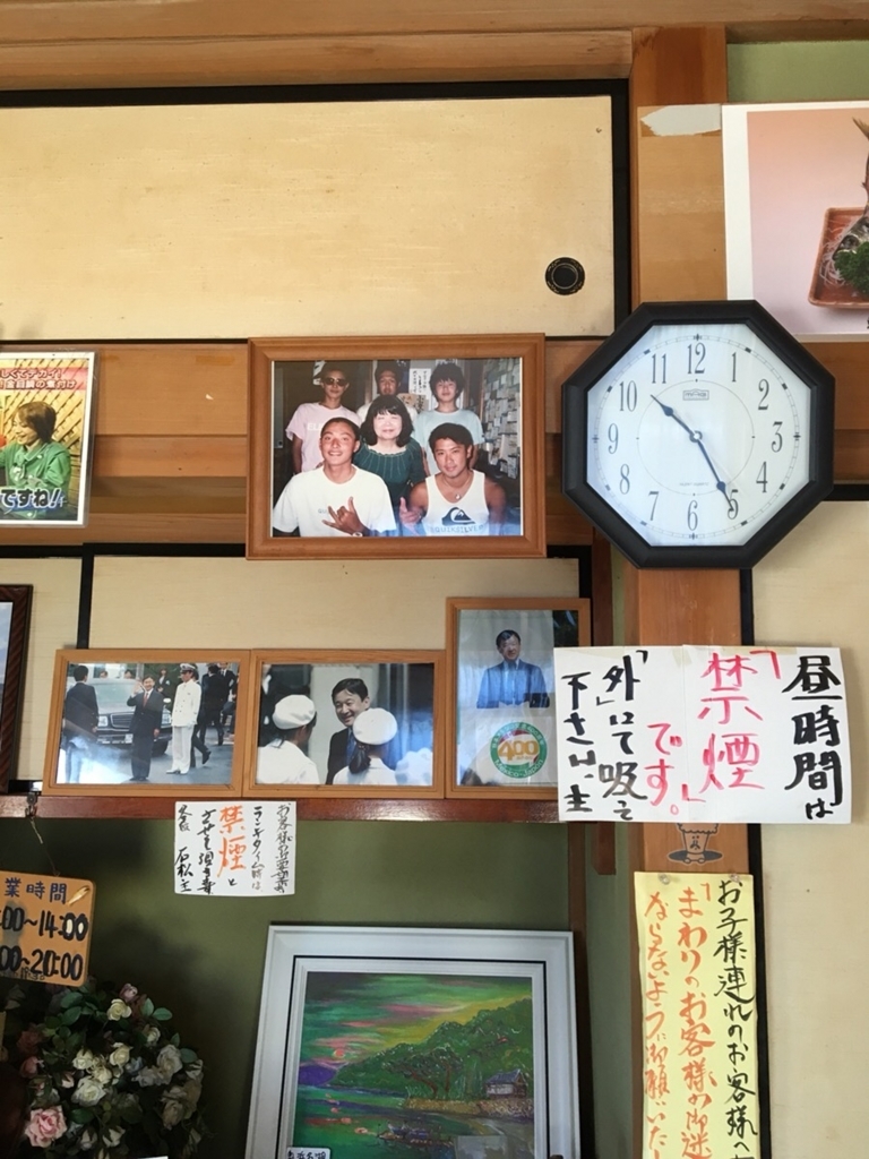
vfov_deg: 61.7
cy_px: 580
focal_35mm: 29
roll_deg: -1.1
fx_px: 971
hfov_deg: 48.2
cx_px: 434
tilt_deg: +7.3
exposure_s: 1/30
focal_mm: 4.15
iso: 80
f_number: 2.2
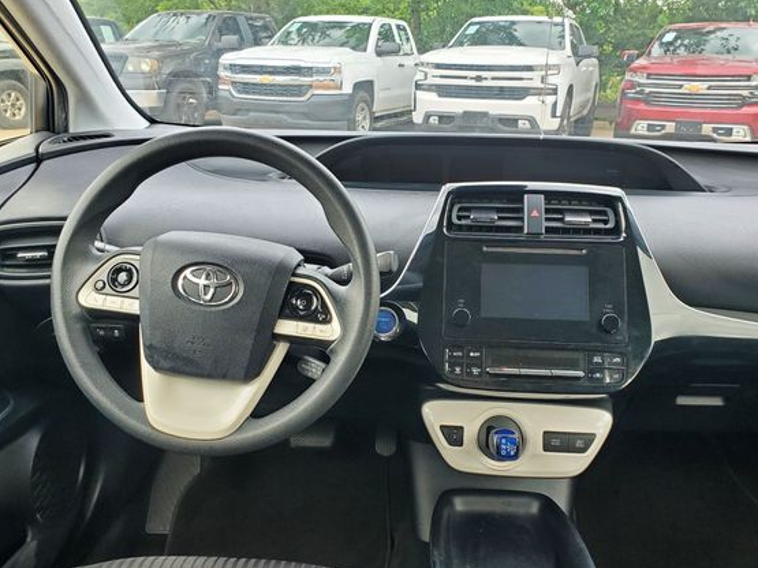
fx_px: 657
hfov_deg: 60.0
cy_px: 322
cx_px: 391
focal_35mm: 30
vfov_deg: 46.7
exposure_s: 1/87
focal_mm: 4.3
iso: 100
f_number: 2.4
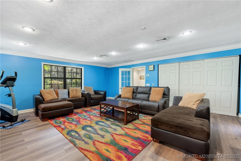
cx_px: 120
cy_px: 80
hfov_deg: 104.3
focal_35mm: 14
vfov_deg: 81.2
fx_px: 94
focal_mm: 14
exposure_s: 1/2
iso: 250
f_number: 9
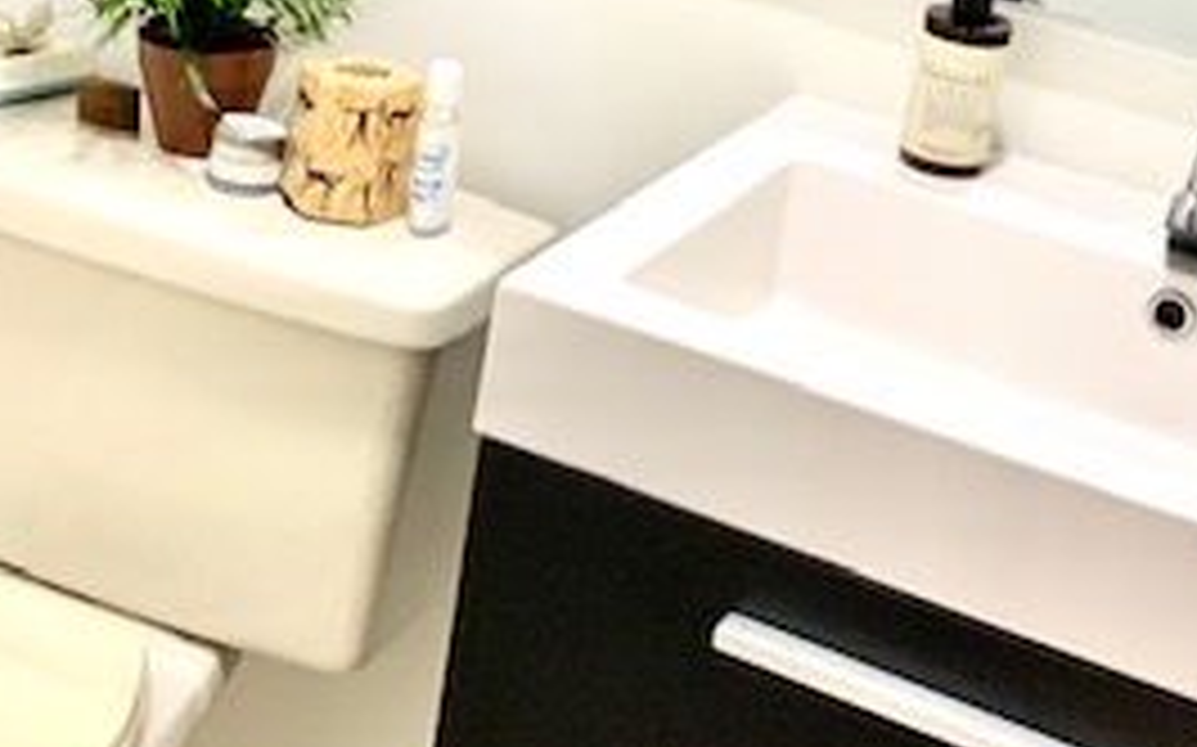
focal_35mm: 74
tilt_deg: -15.3
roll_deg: -7.3
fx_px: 2413
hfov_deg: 27.8
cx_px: 680
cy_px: 22
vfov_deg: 17.2
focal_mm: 3
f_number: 1.8
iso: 100
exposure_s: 1/60
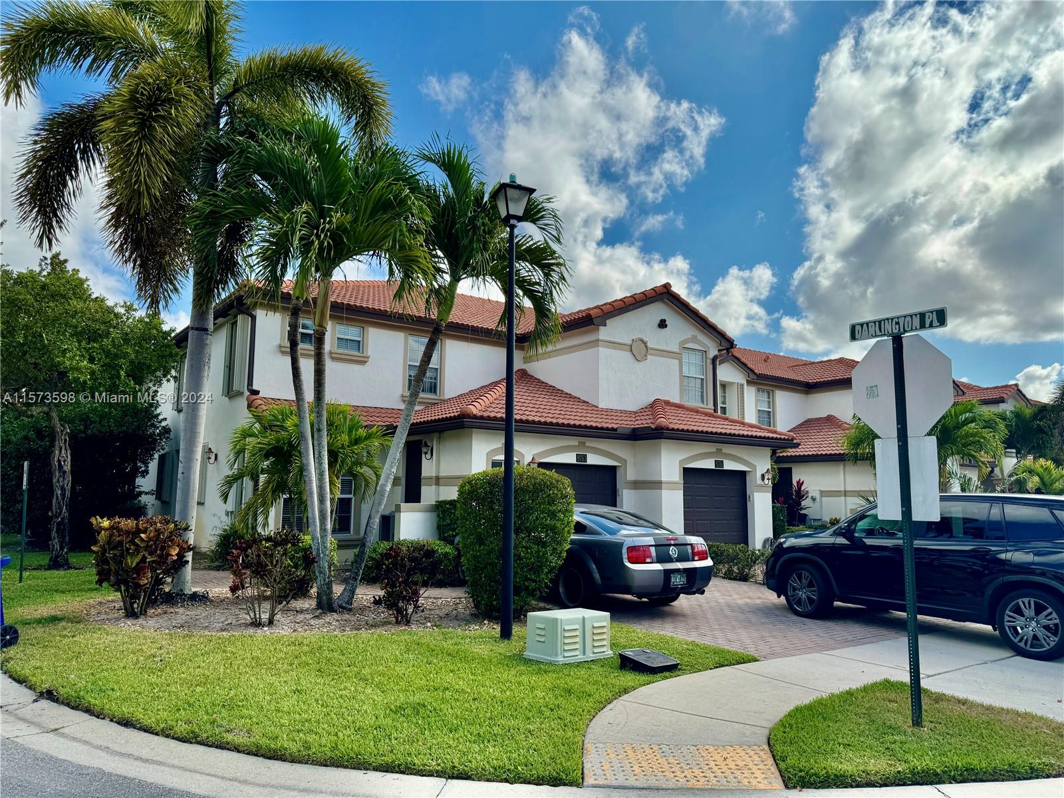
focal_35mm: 24
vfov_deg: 56.8
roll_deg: -1.2
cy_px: 399
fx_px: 738
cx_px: 532
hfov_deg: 71.6
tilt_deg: +6.8
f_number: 1.78
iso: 80
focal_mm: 6.76
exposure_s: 1/4950
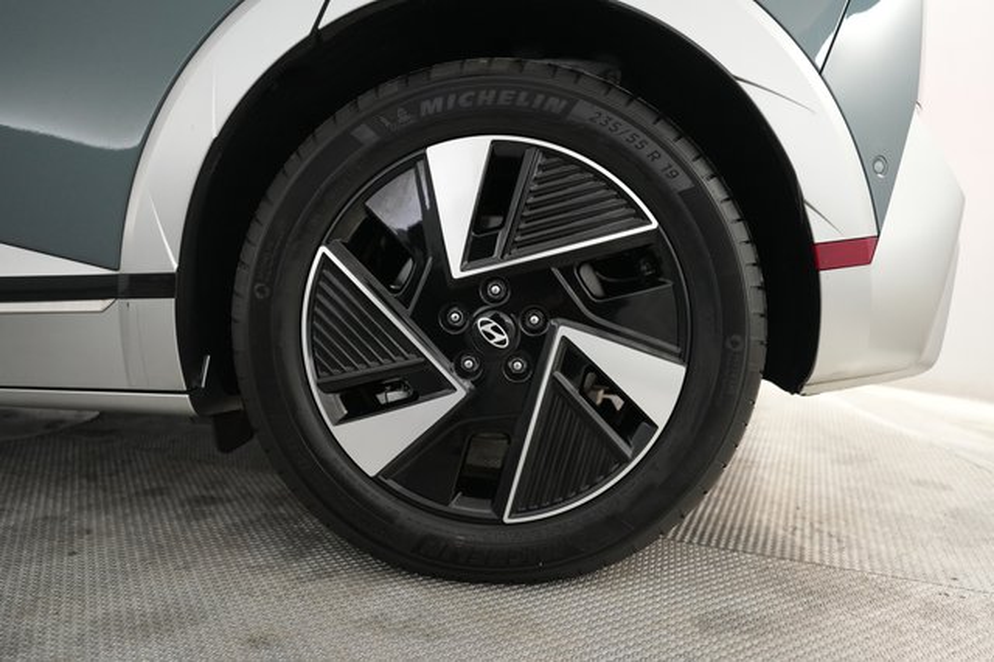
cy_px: 331
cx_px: 497
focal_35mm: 25
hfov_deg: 71.5
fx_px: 690
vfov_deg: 51.2
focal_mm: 25
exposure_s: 1/160
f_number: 2.8
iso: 4000
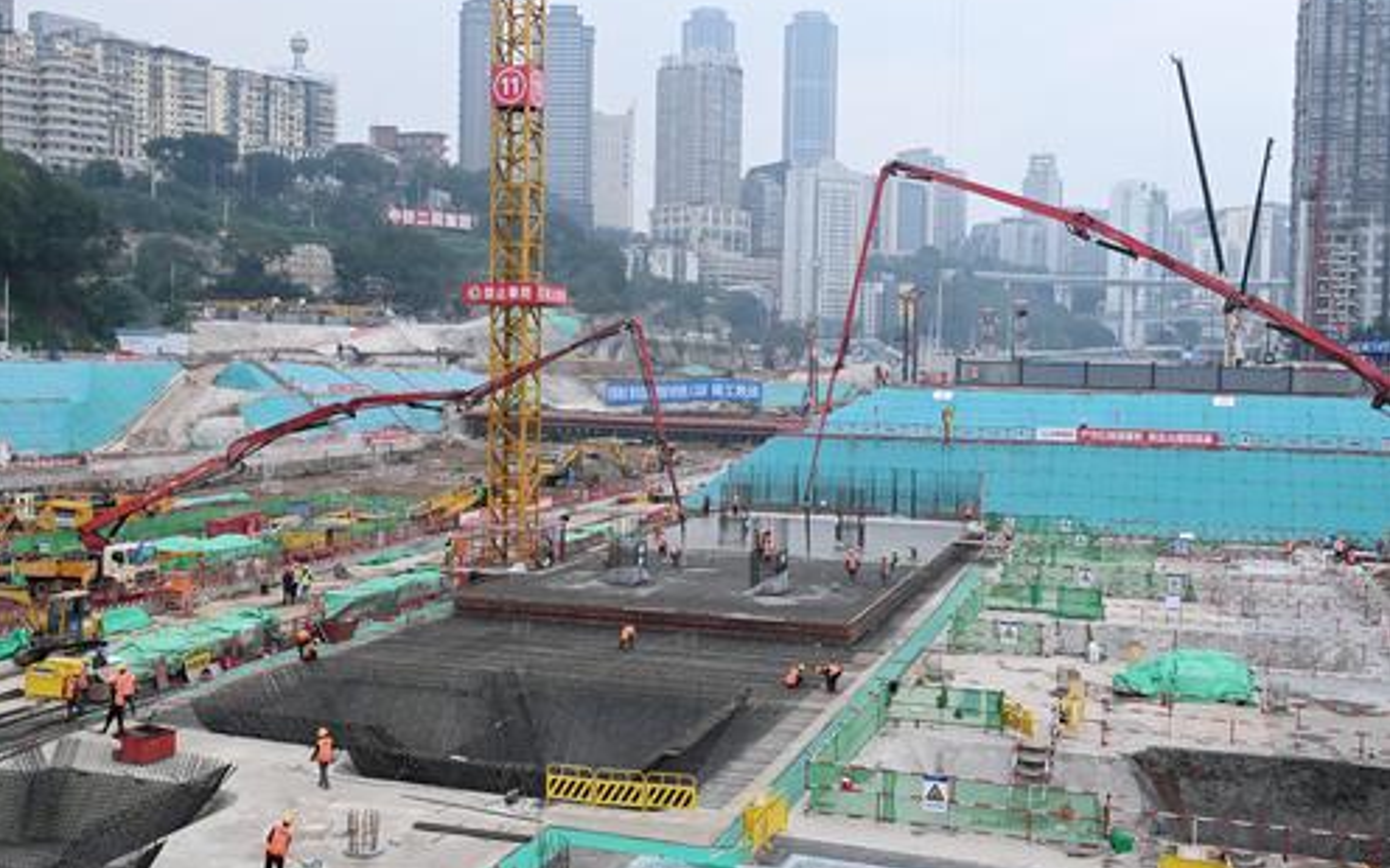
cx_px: 692
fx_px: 1402
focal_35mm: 37
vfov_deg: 34.4
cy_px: 424
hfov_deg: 52.7
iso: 2000
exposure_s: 1/500
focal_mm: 24
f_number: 11
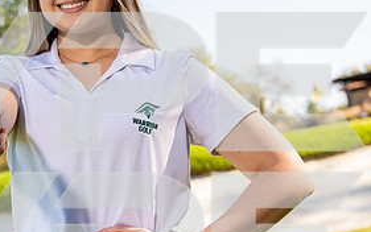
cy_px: 82
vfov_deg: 13.0
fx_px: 1022
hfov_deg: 20.1
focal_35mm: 101
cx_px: 32
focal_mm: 48
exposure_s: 1/250
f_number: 4.5
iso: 100
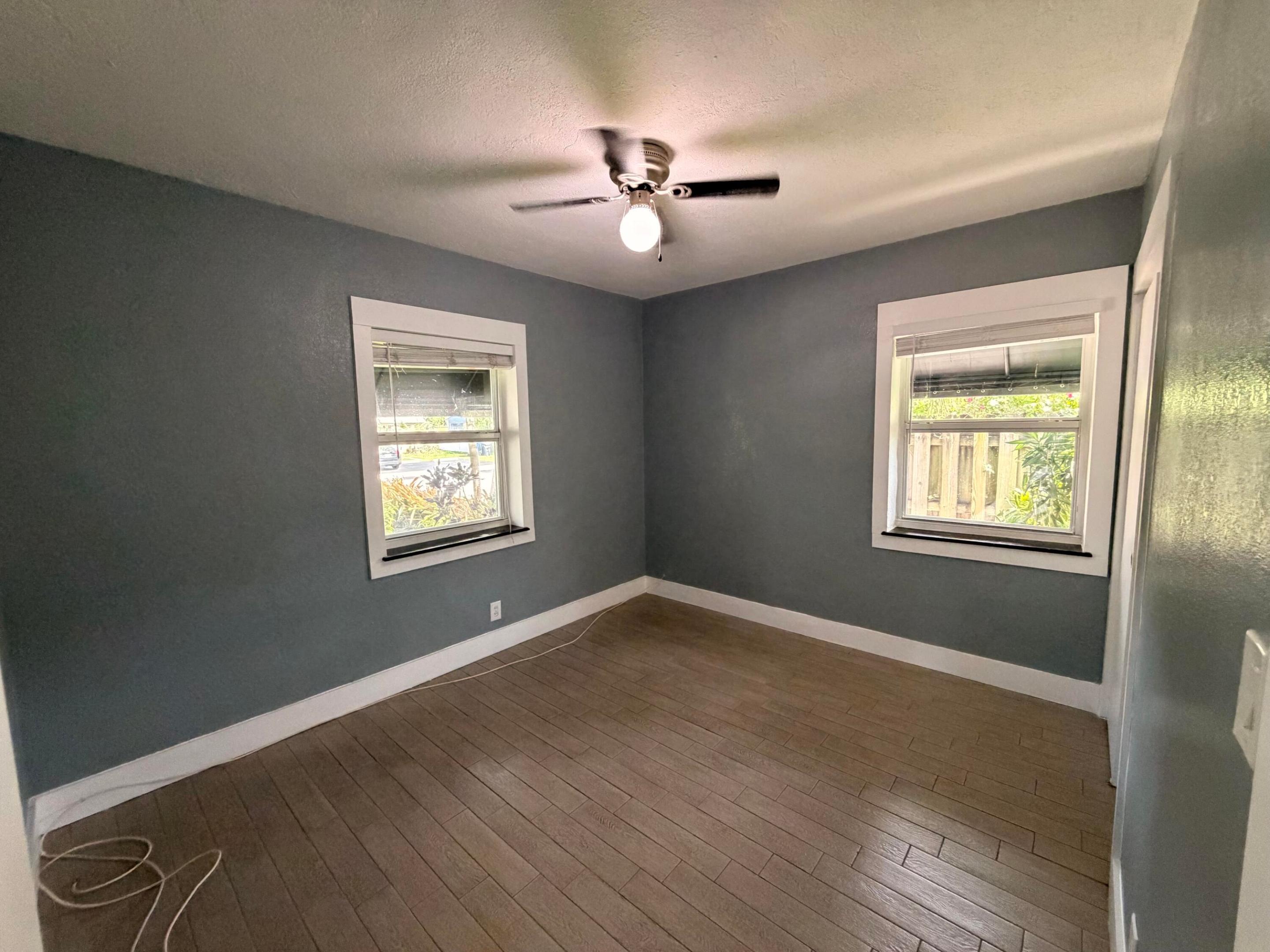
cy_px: 476
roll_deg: +0.8
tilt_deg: -5.6
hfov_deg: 102.1
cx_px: 635
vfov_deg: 85.7
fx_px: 514
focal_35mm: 14
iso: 500
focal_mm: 2.22
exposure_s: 1/60
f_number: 2.2
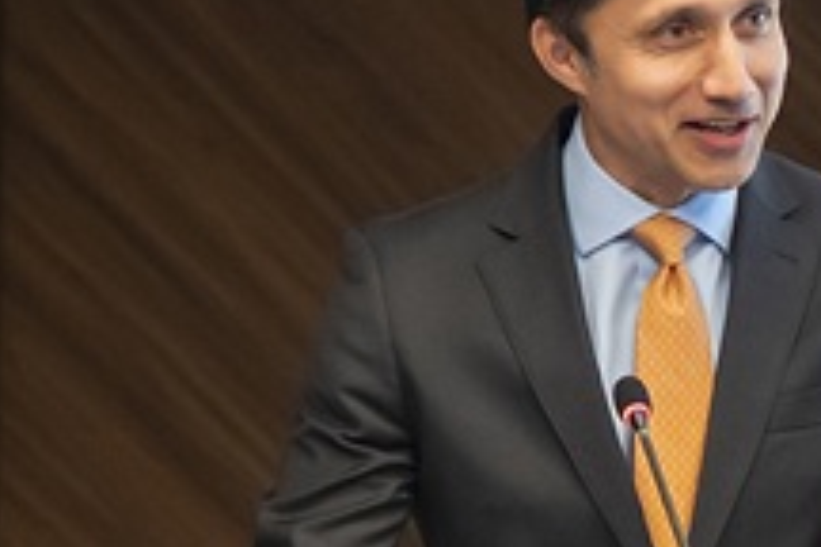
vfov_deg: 1.9
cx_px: 1152
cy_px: 773
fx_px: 16487
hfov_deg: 2.8
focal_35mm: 723
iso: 3200
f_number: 2.8
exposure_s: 1/200
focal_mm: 130
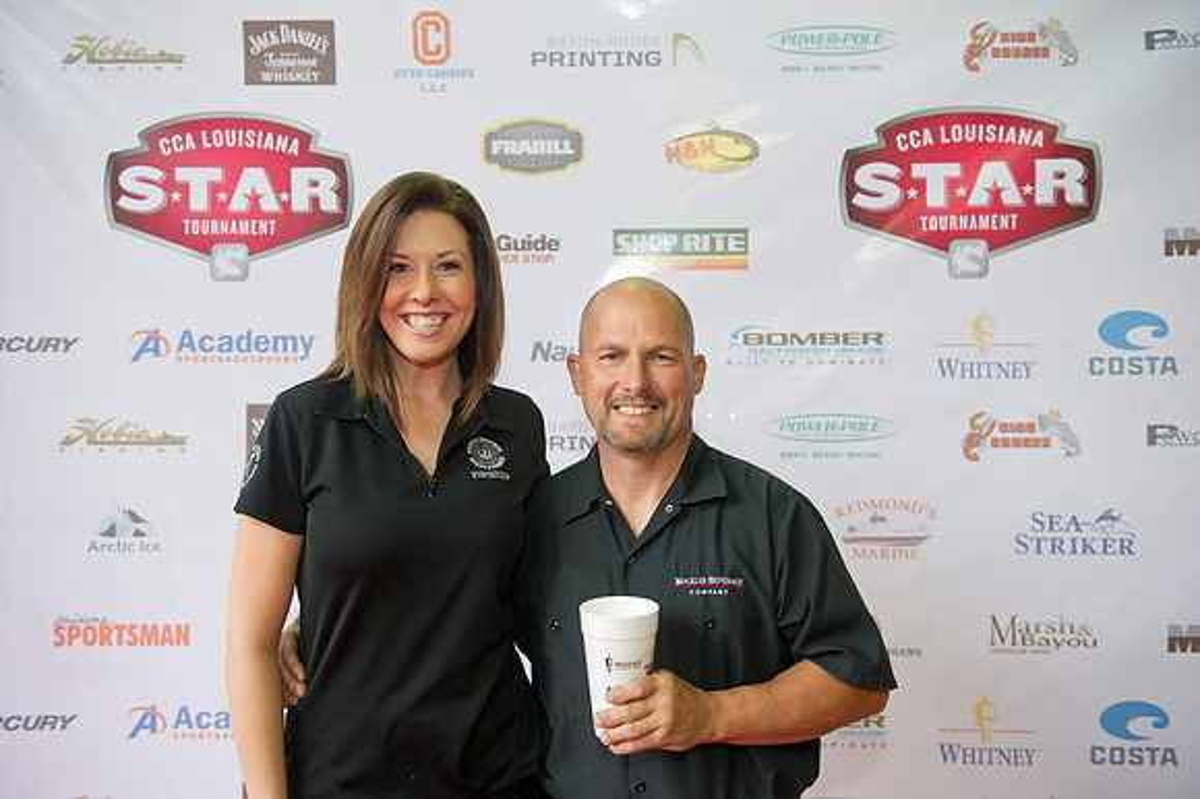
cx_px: 600
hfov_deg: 60.3
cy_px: 400
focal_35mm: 31
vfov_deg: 42.3
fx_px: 1033
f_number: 3.5
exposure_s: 1/125
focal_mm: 31
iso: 640
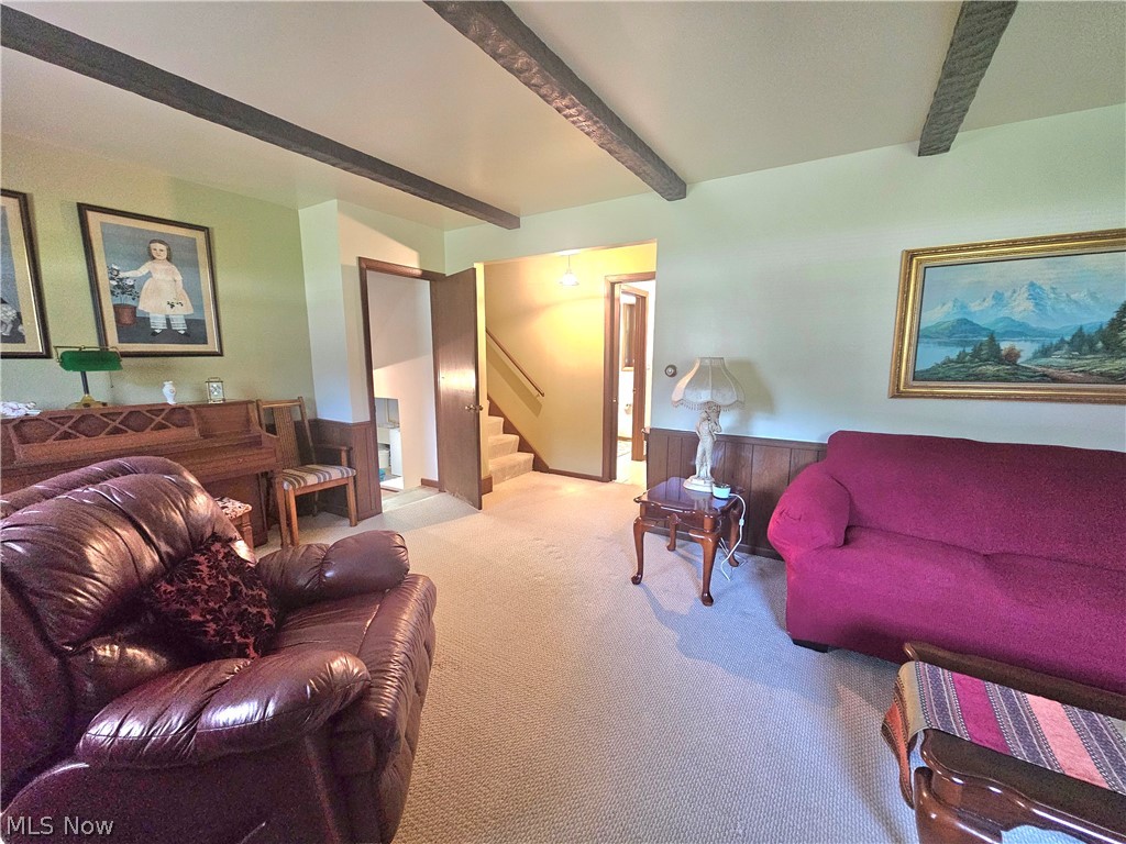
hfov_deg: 106.2
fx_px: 423
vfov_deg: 89.9
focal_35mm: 13
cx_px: 563
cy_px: 422
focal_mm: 2.2
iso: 640
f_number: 2.2
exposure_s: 1/30
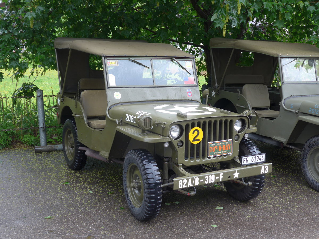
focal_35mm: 49
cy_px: 120
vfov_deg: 29.7
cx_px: 160
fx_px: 452
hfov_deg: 38.9
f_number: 3.2
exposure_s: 1/80
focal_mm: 10.1
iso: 80
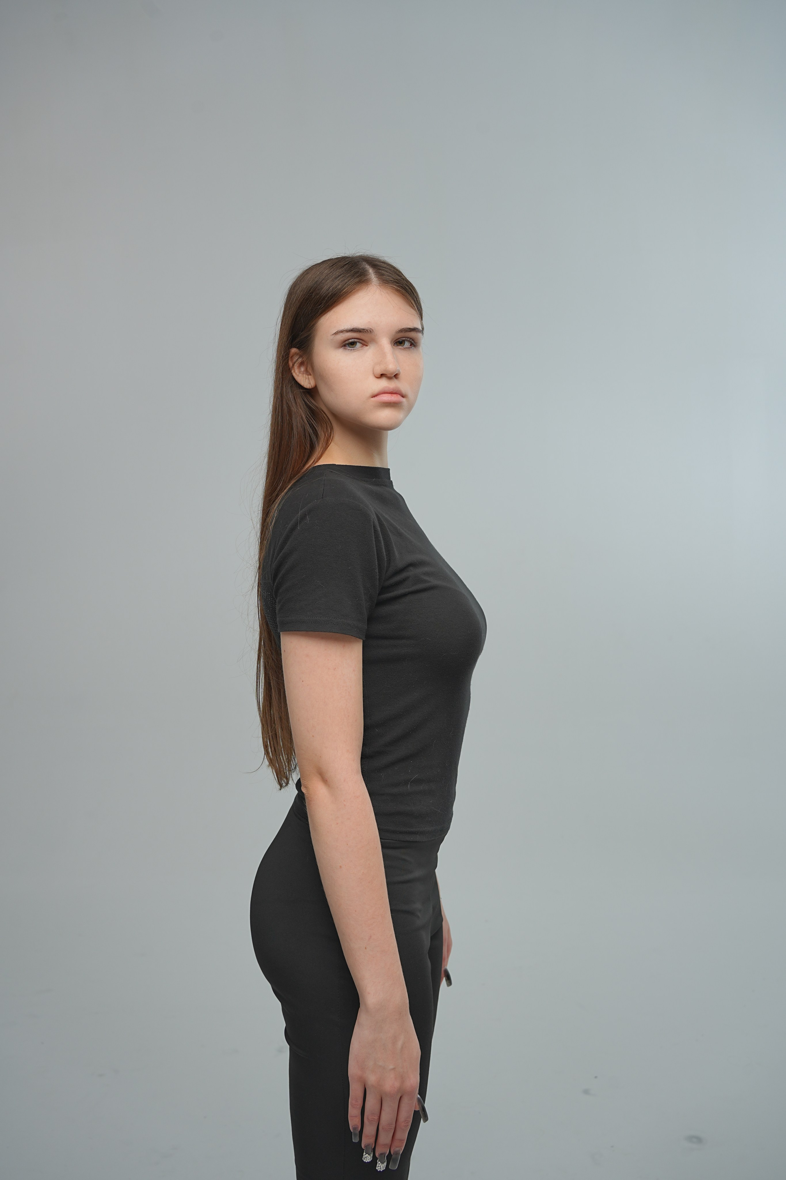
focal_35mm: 35
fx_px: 1146
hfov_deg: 37.9
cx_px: 393
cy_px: 590
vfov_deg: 54.4
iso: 100
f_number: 7.1
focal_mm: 35
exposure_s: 1/160
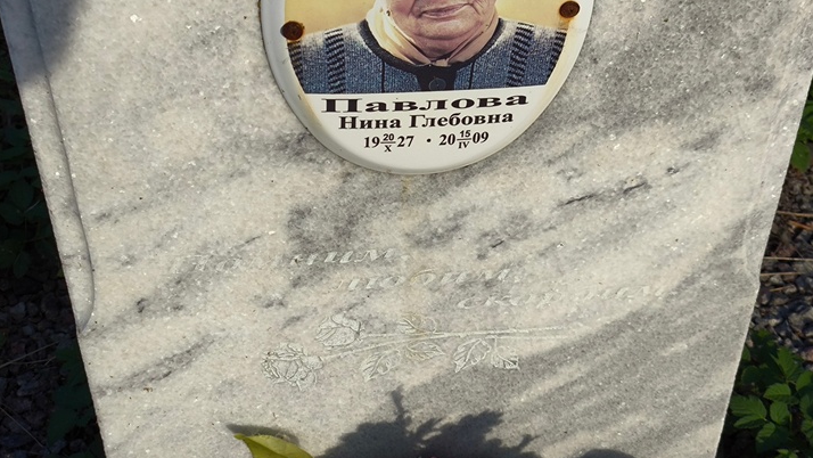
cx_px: 396
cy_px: 169
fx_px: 1315
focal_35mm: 61
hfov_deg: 34.3
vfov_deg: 19.7
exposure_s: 1/1247
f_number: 1.7
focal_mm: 4.71
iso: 50
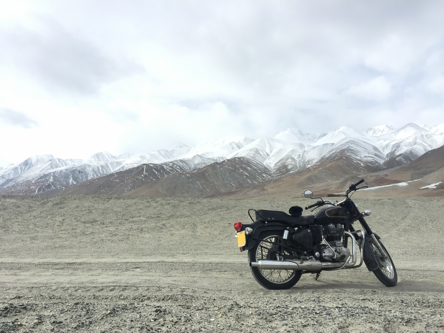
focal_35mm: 29
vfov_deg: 48.2
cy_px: 166
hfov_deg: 61.7
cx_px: 222
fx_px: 372
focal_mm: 4.15
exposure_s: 1/1700
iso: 32
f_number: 2.2
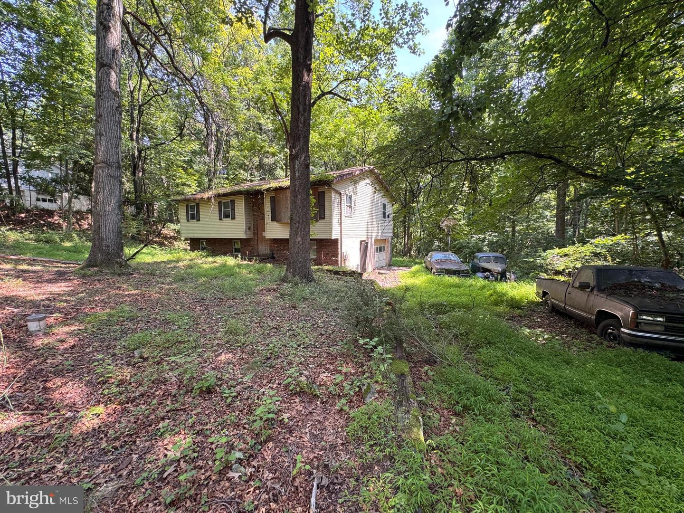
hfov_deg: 102.1
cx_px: 342
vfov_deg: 85.7
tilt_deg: -6.0
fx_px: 277
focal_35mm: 14
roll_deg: +0.1
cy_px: 256
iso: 64
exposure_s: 1/99
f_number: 2.2
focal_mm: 2.22
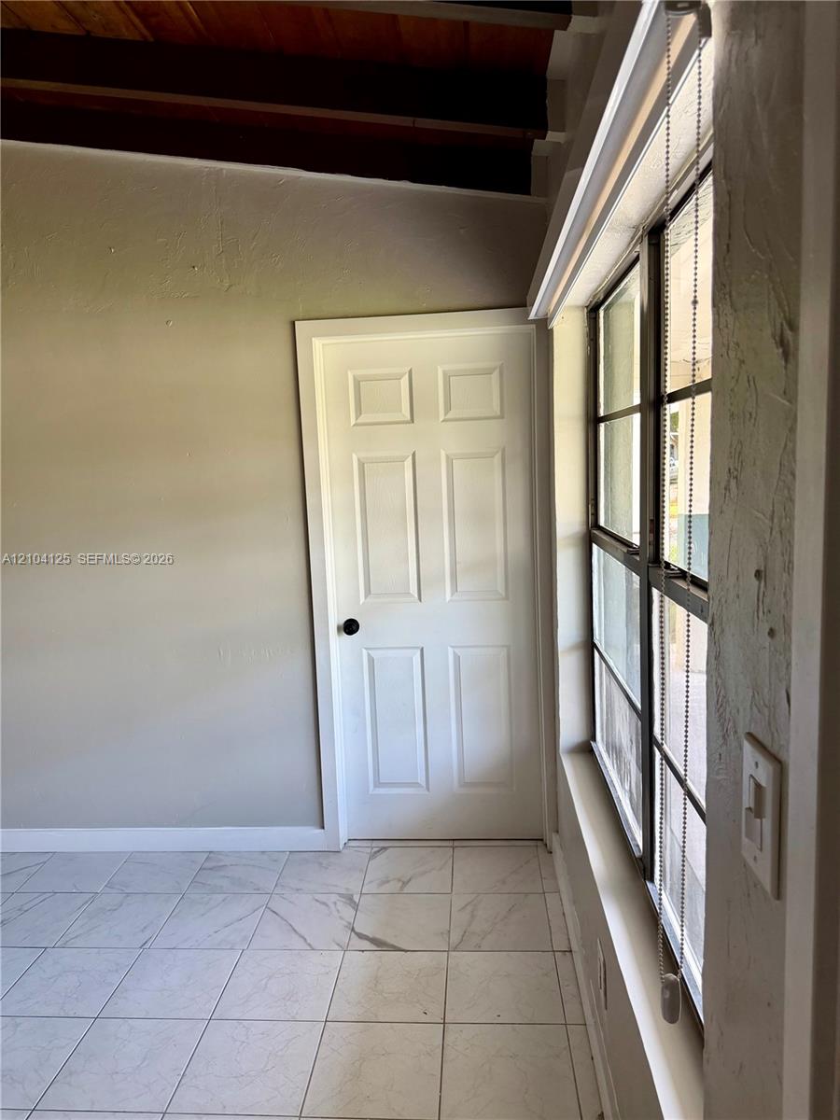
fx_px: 777
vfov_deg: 71.6
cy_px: 560
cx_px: 420
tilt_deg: -7.0
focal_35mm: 24
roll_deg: +1.5
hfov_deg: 56.8
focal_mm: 6.76
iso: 200
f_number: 1.78
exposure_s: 1/67
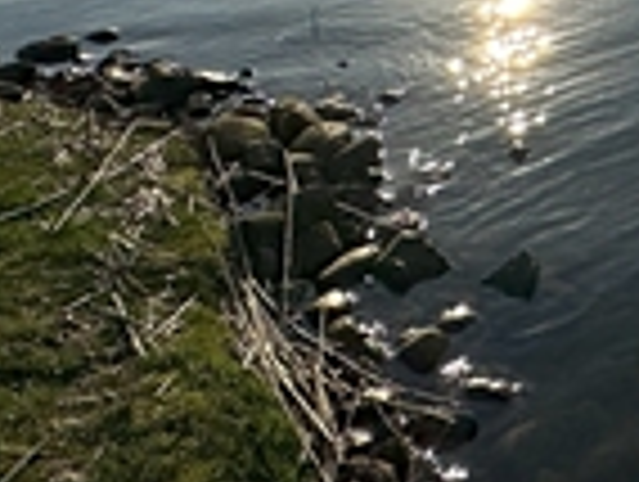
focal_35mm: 59
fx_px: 1091
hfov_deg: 27.4
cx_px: 824
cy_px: -378
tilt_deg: +0.7
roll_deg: +0.6
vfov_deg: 19.1
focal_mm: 2.22
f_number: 2.2
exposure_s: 1/7813
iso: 40
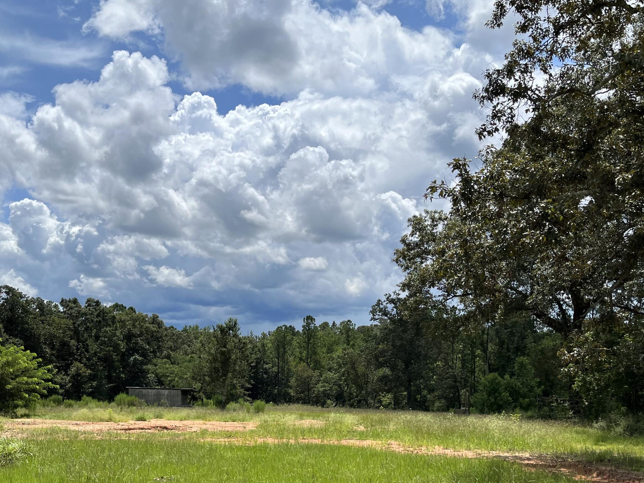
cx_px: 310
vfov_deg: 37.0
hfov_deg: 49.0
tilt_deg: -0.8
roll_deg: +1.5
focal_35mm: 38
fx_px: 707
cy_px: 352
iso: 50
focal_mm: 5.1
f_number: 1.6
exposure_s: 1/6173
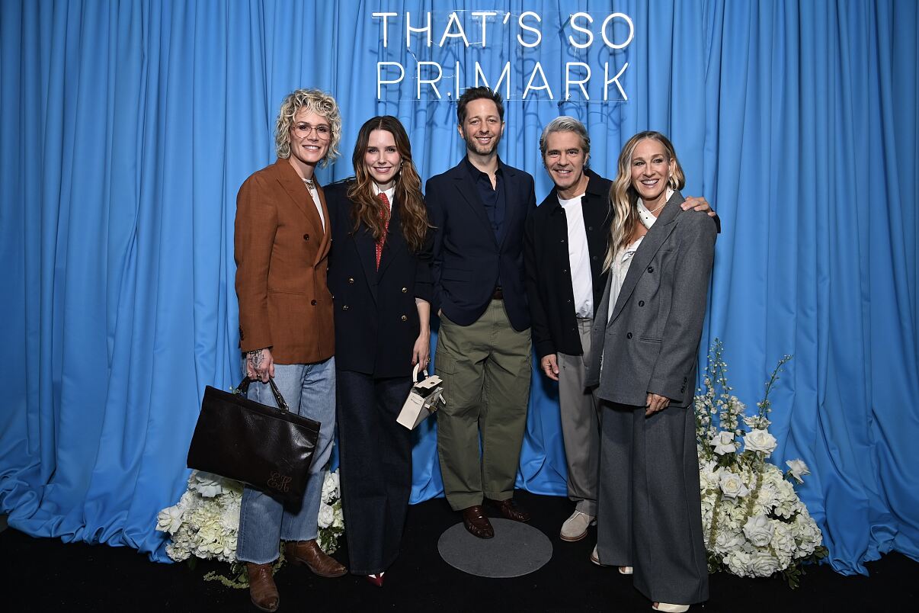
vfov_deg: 53.1
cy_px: 306
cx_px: 460
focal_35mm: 24
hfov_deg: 73.7
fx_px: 613
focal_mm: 24
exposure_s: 1/125
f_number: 6.7
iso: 800
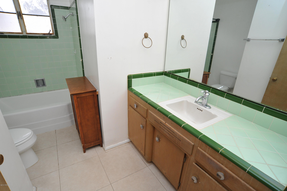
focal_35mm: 18
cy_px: 96
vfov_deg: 67.3
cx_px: 144
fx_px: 143
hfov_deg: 90.0
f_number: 13
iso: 1000
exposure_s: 1/60
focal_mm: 18
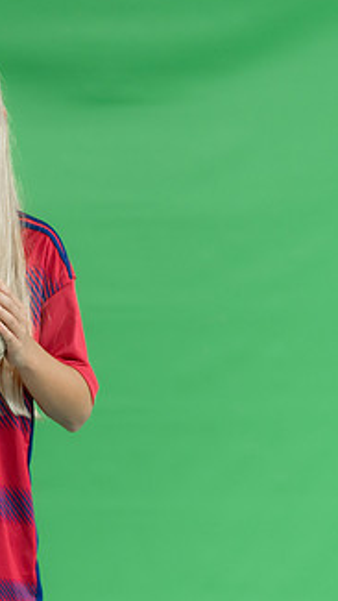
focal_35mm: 230
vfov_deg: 9.4
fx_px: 3662
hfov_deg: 5.3
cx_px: -48
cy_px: 315
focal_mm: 123
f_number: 2.8
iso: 1000
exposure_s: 1/250
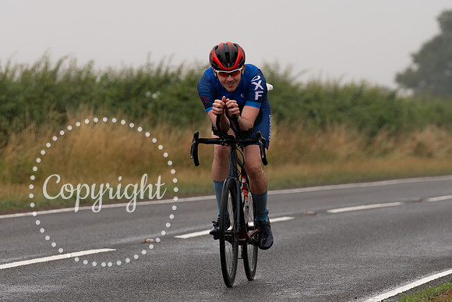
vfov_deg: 4.6
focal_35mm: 297
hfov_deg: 6.9
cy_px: 155
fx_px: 3733
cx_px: 238
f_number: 4
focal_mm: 170
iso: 100
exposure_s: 1/1000
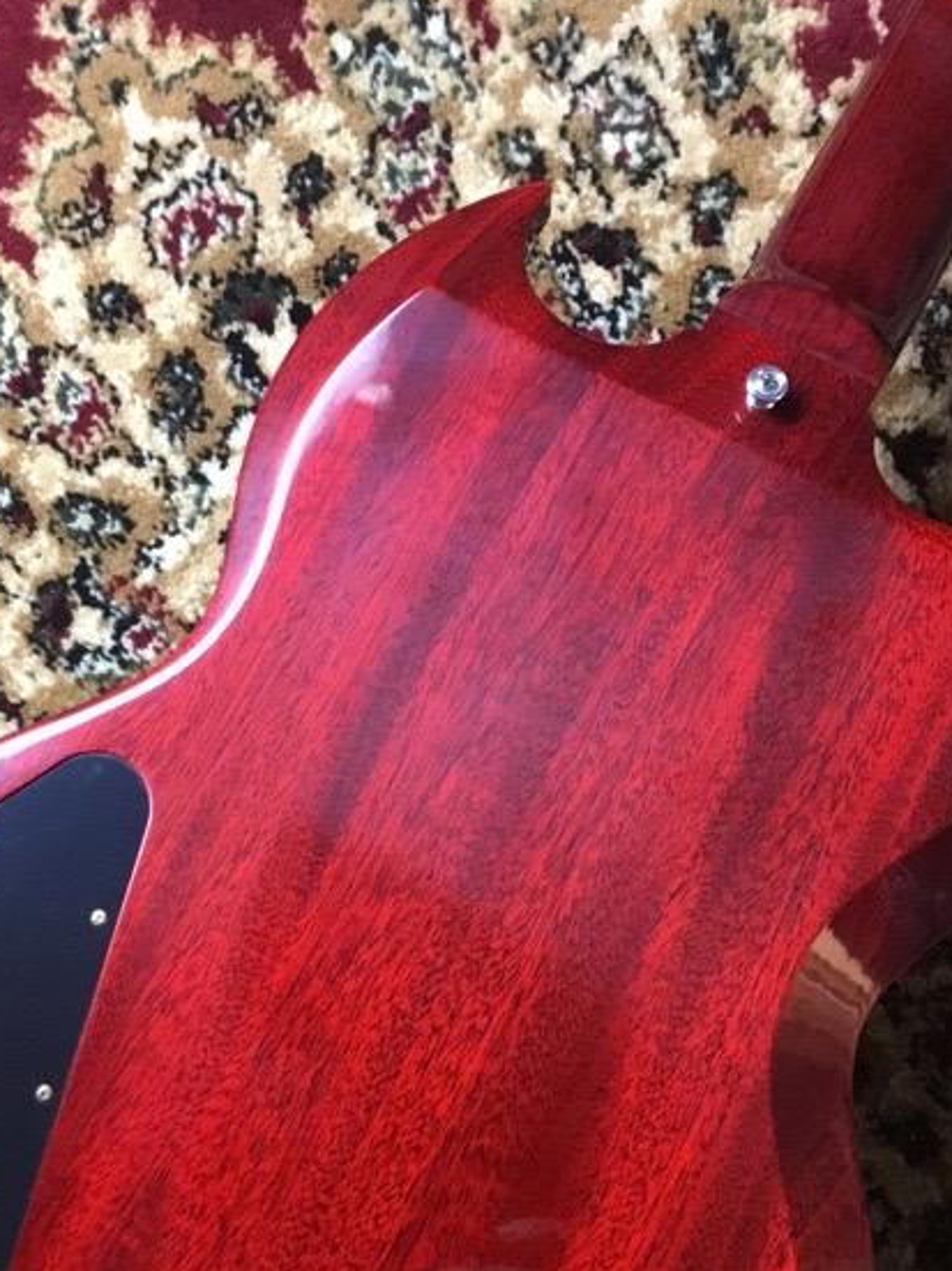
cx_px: 484
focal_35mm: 48
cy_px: 765
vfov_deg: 39.5
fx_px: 1761
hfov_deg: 30.3
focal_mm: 3.3
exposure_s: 1/20
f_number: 2.4
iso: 200
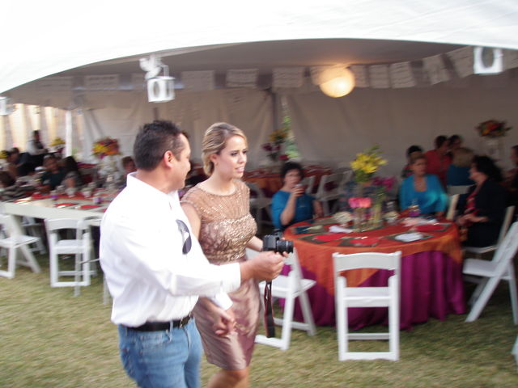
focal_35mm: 38
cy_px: 194
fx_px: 569
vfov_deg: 37.7
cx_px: 259
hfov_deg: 49.0
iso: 80
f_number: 3.5
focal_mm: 6.7
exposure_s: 1/30
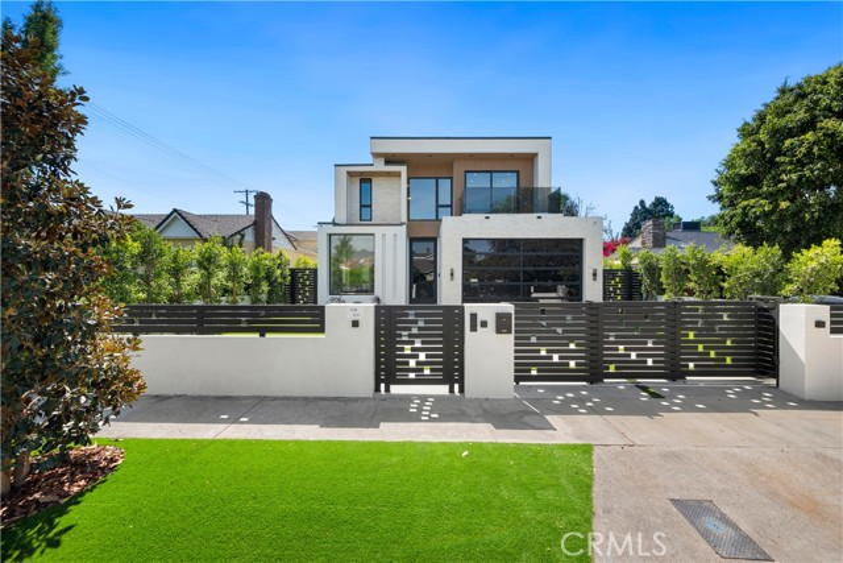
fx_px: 328
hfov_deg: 104.2
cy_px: 282
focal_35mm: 14
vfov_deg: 81.2
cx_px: 422
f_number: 8
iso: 100
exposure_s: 1/60
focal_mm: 14
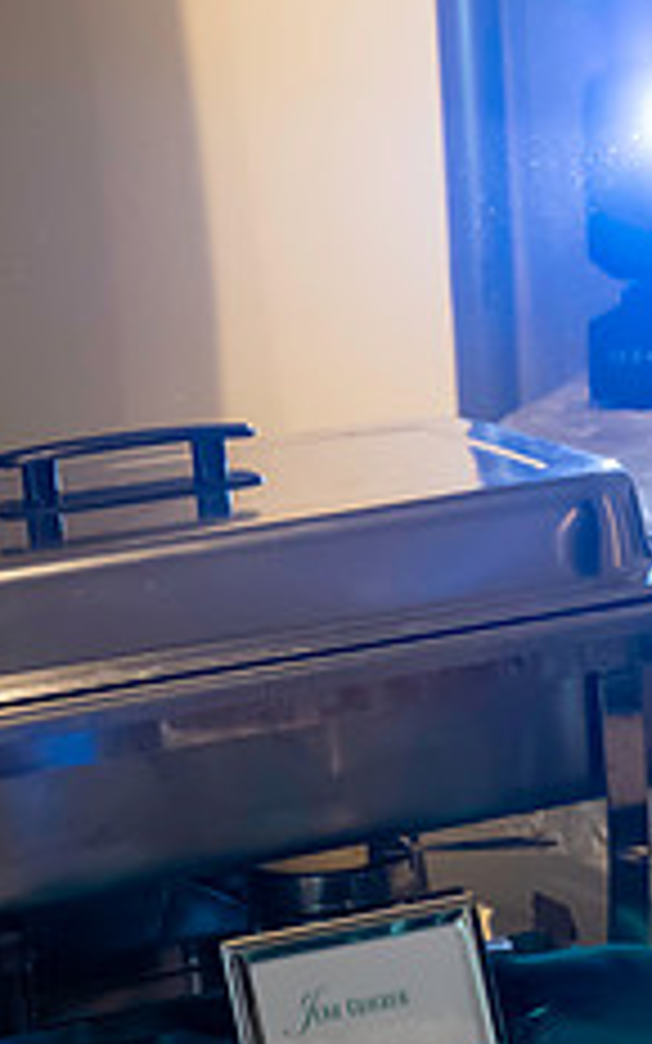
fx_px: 5231
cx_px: 1004
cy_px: 633
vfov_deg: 11.4
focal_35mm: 184
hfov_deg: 7.0
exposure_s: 1/100
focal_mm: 40
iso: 2500
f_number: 3.5
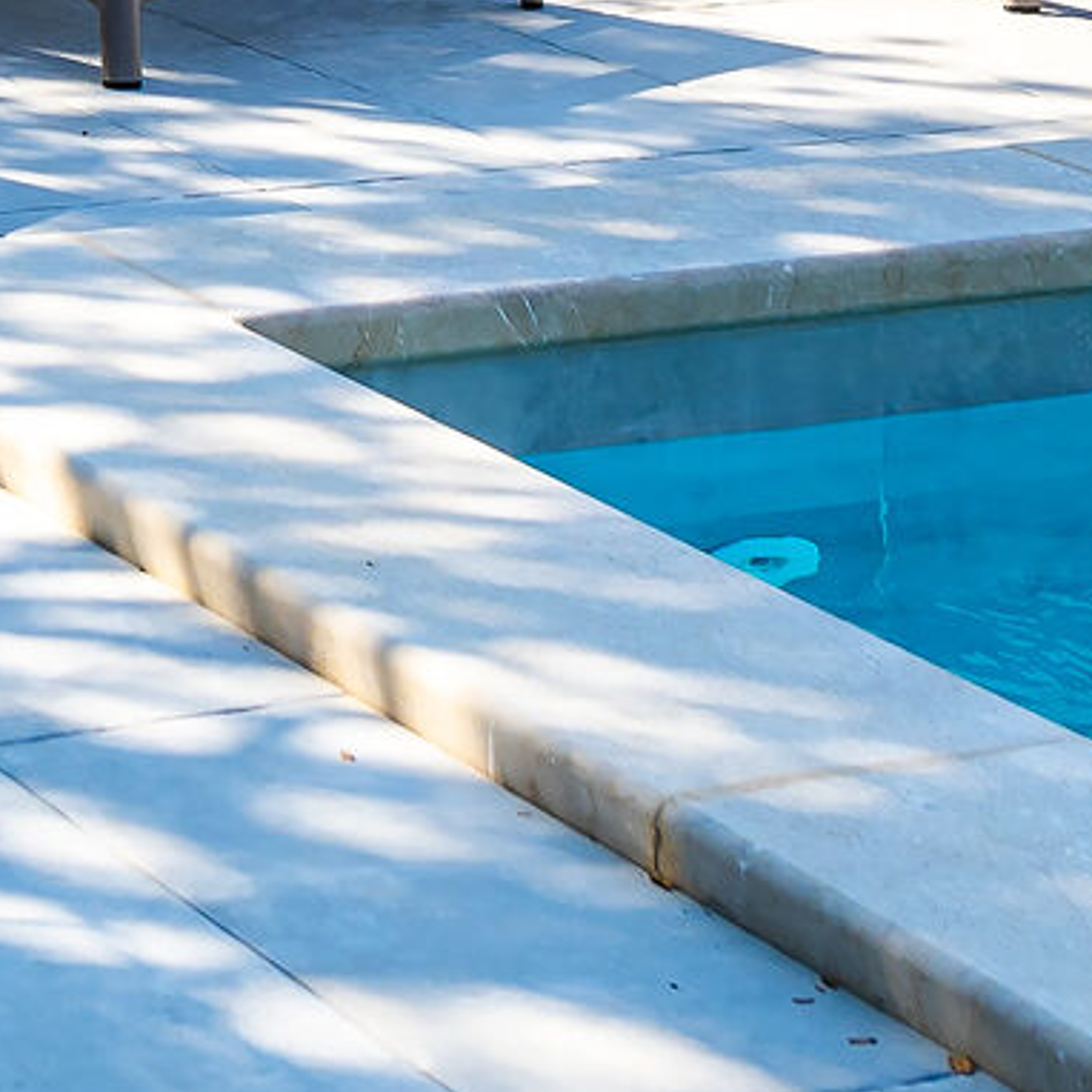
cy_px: -688
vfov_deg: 12.0
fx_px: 4890
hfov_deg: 12.2
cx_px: -489
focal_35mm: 137
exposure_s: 1/320
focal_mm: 22
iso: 100
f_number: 7.1
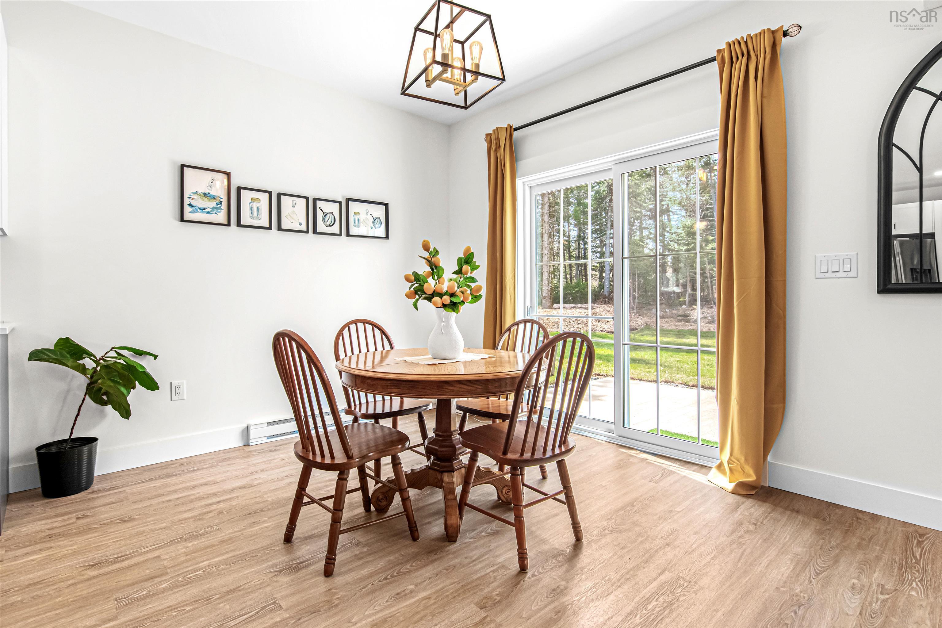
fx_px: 432
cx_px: 471
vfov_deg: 72.1
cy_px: 314
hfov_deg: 95.0
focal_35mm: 16
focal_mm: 11
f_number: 8
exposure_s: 1/15
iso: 720
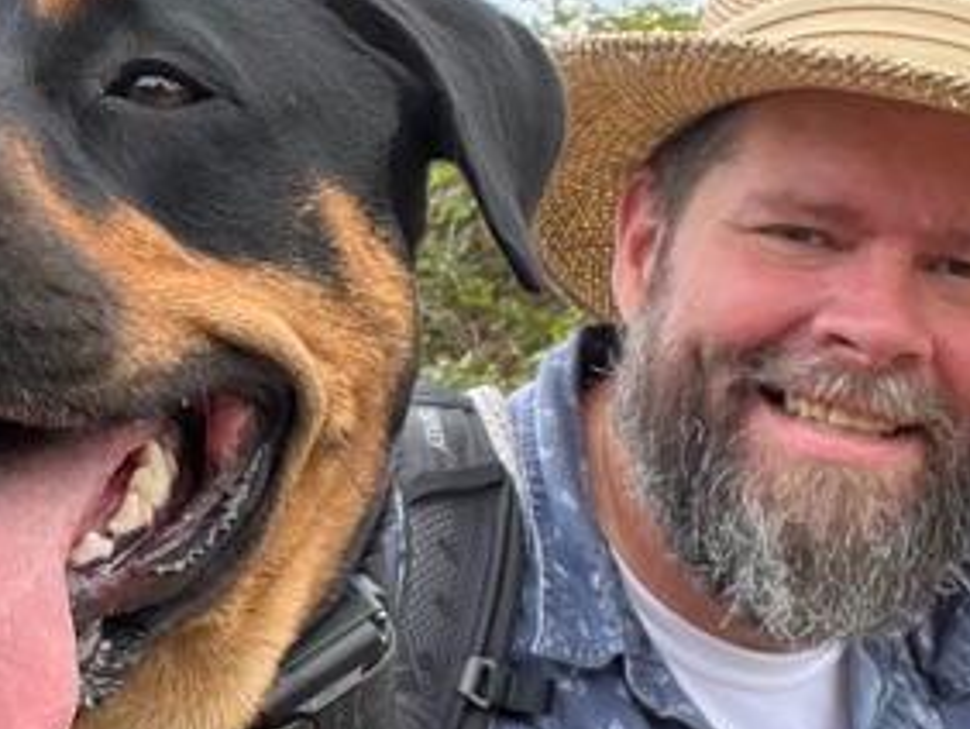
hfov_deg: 22.8
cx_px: 251
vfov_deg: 17.4
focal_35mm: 85
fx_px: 2384
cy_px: 361
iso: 40
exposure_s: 1/172
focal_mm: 2.71
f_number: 2.2
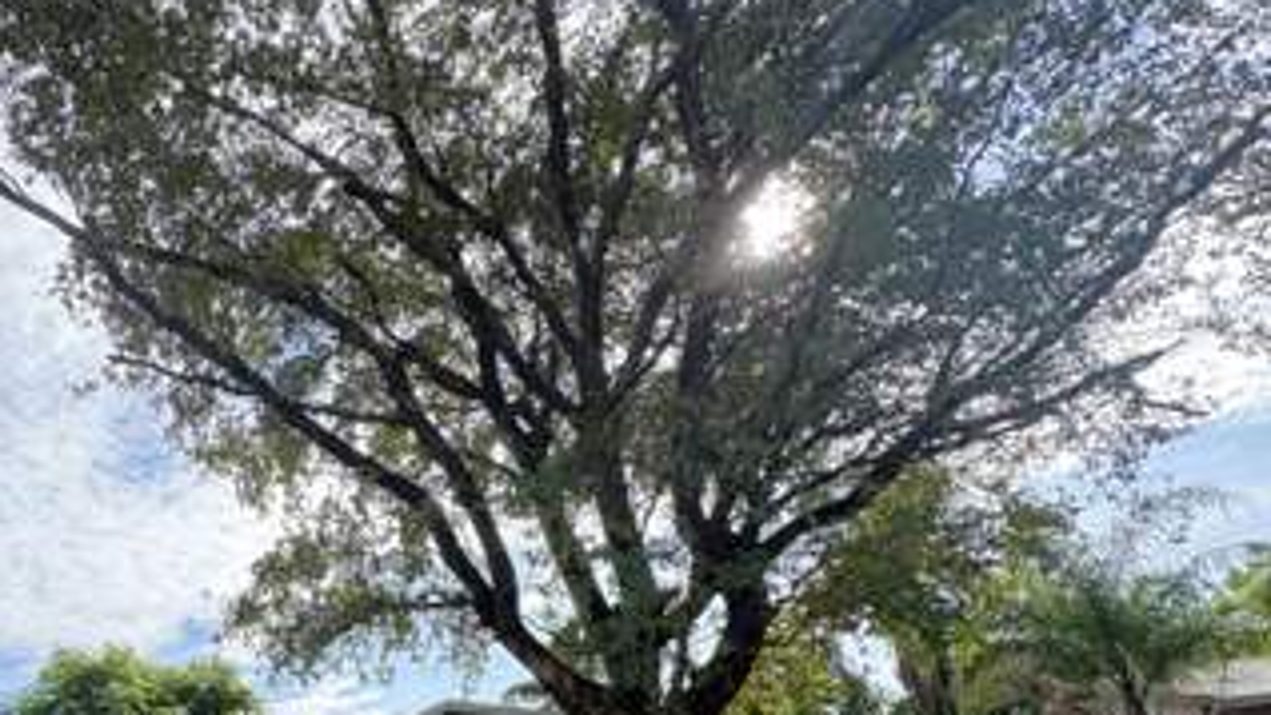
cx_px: 316
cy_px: 629
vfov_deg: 45.4
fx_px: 775
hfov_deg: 73.1
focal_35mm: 23
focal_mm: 2.22
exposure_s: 1/361
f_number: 2.2
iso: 64
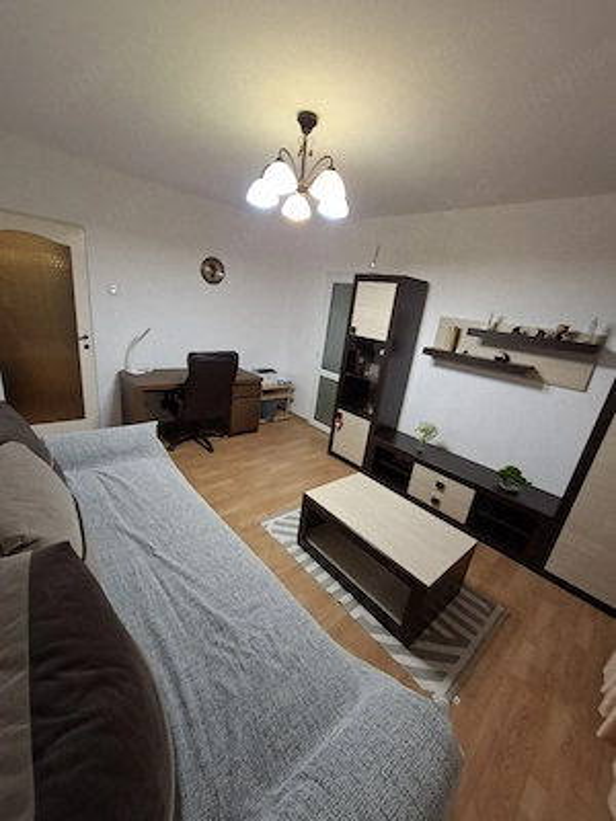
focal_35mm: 13
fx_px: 308
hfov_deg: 89.9
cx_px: 308
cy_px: 410
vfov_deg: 106.2
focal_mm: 1.74
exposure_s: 1/24
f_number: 2.2
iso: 200
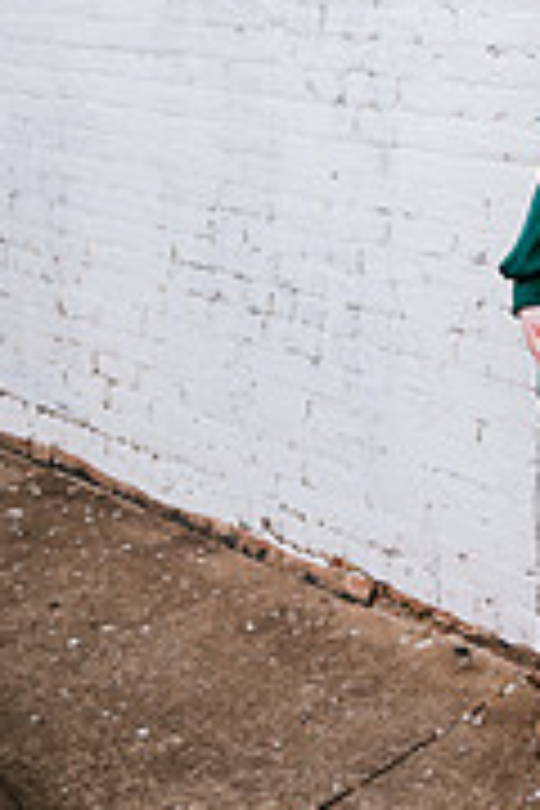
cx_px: 652
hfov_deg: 21.0
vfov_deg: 31.1
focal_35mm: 60
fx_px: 1350
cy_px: 9
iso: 100
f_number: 2
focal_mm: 24
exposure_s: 1/640
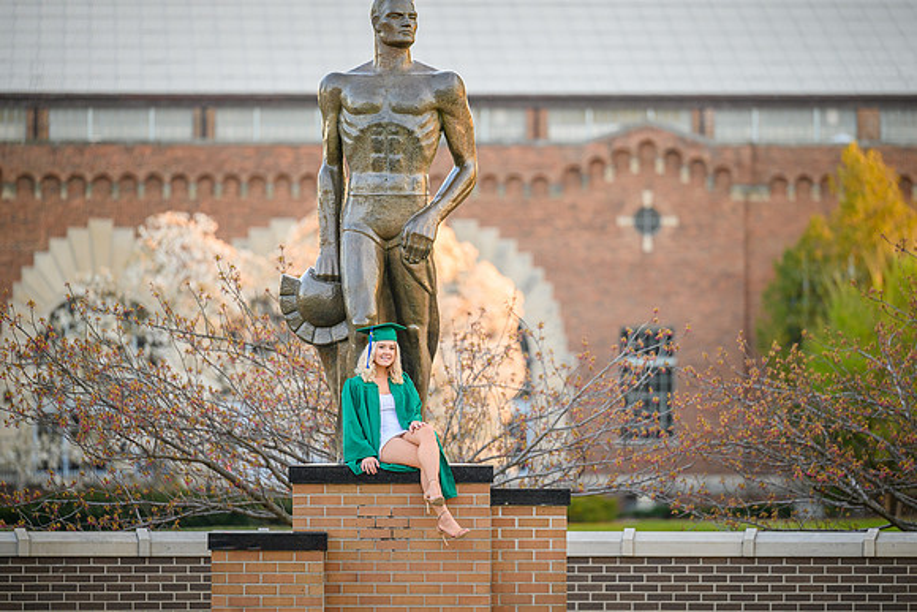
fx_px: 5644
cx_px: 498
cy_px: 291
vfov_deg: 6.2
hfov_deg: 9.3
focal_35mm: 222
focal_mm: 190
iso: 400
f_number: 2.8
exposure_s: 1/320
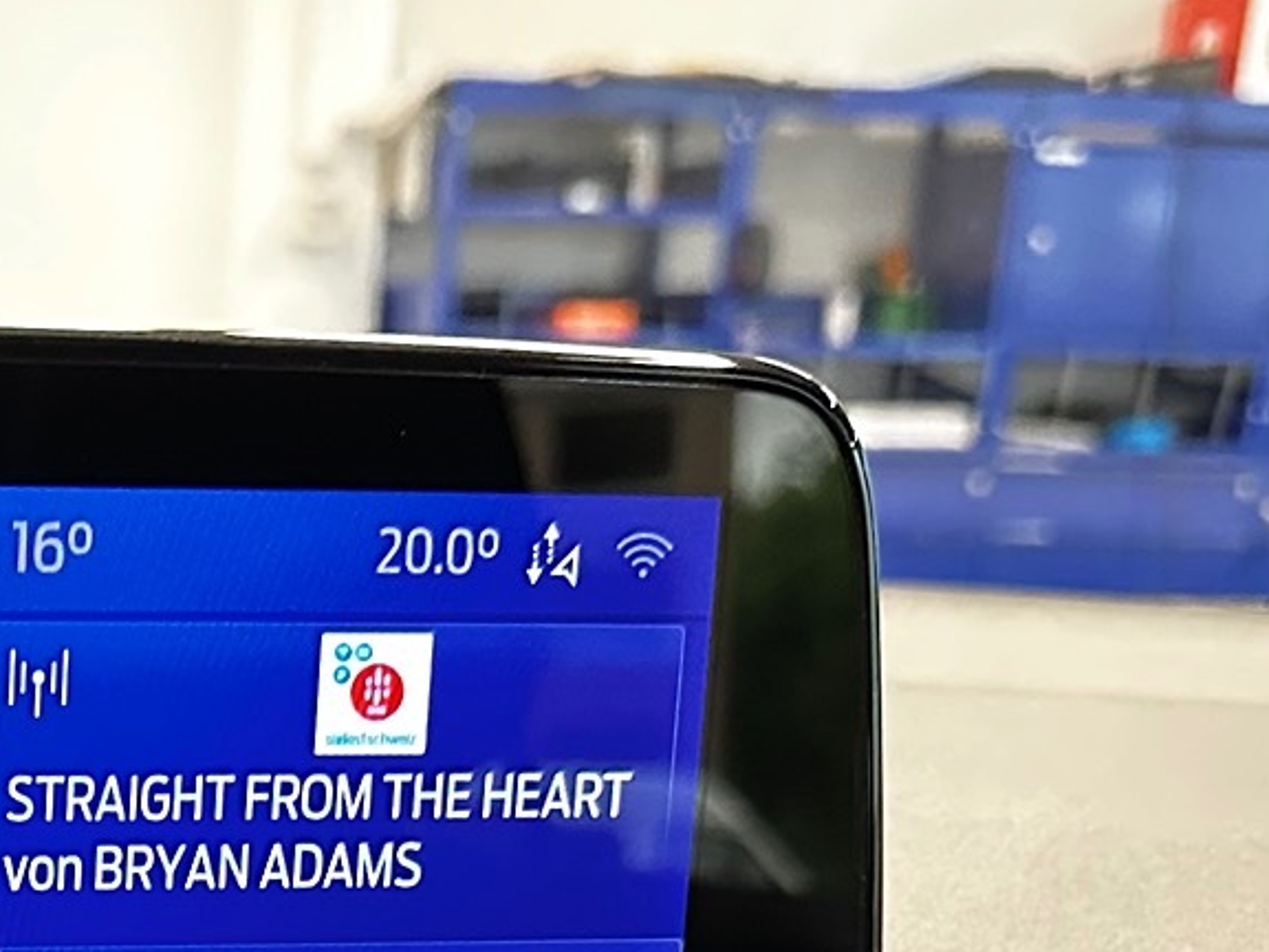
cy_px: 1569
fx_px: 3079
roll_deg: +0.3
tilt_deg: -19.0
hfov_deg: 21.4
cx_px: -315
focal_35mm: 84
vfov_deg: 15.7
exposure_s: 1/50
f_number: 1.78
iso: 640
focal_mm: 6.86
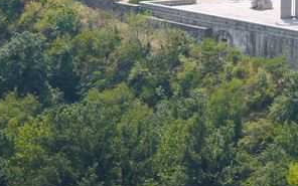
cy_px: -94
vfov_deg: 6.6
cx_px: 185
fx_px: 1584
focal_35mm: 195
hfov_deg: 10.7
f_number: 8
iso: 160
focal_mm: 34
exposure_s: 1/250
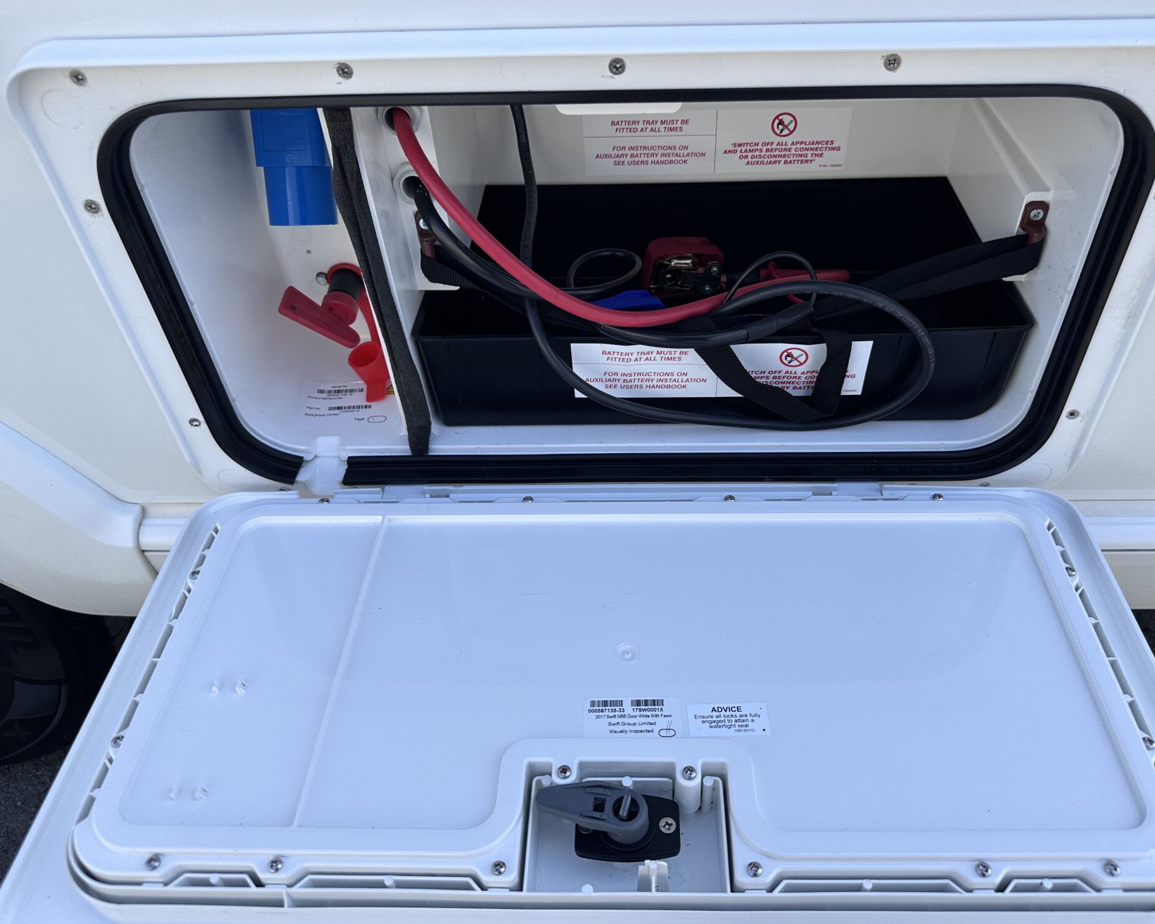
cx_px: 630
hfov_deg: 65.9
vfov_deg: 54.9
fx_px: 889
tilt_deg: -44.3
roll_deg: +1.8
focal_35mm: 26
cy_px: 448
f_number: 1.78
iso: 80
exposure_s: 1/1541
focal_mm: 6.86
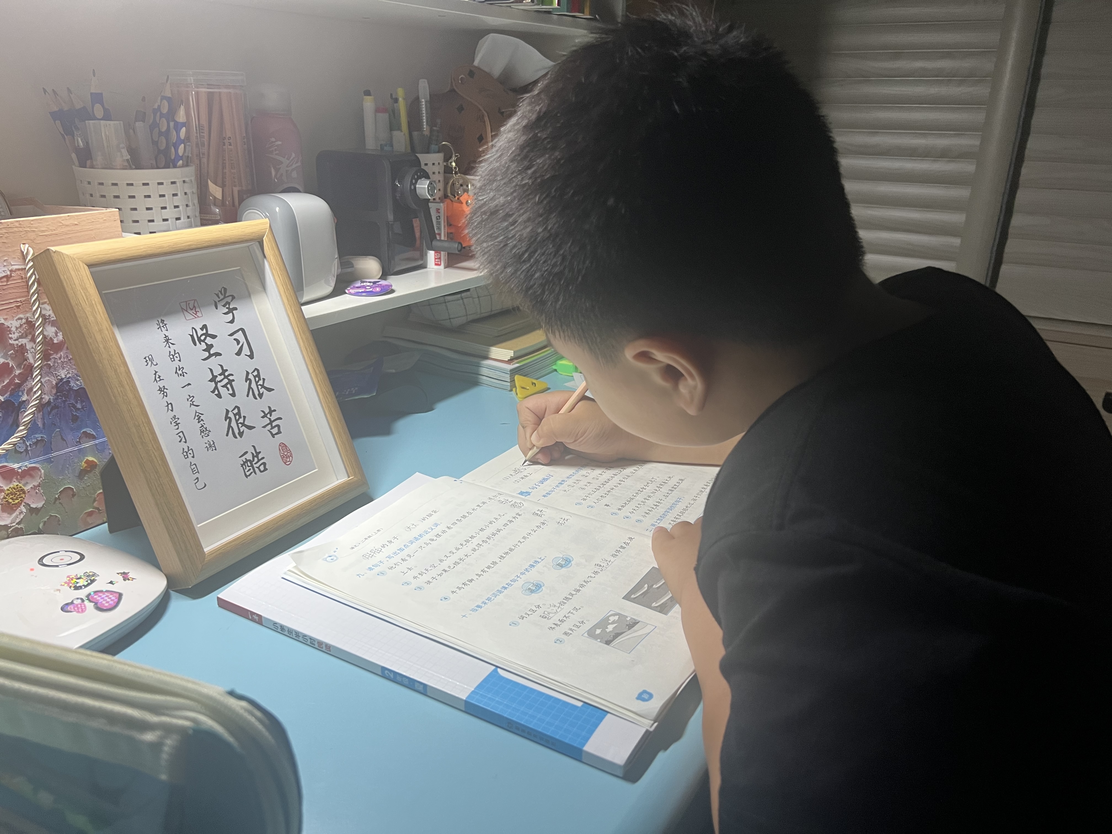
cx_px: 556
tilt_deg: -20.5
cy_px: 417
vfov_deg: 53.1
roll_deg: -1.5
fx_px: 835
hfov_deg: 67.3
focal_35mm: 26
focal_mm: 5.7
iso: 125
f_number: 1.5
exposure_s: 1/92
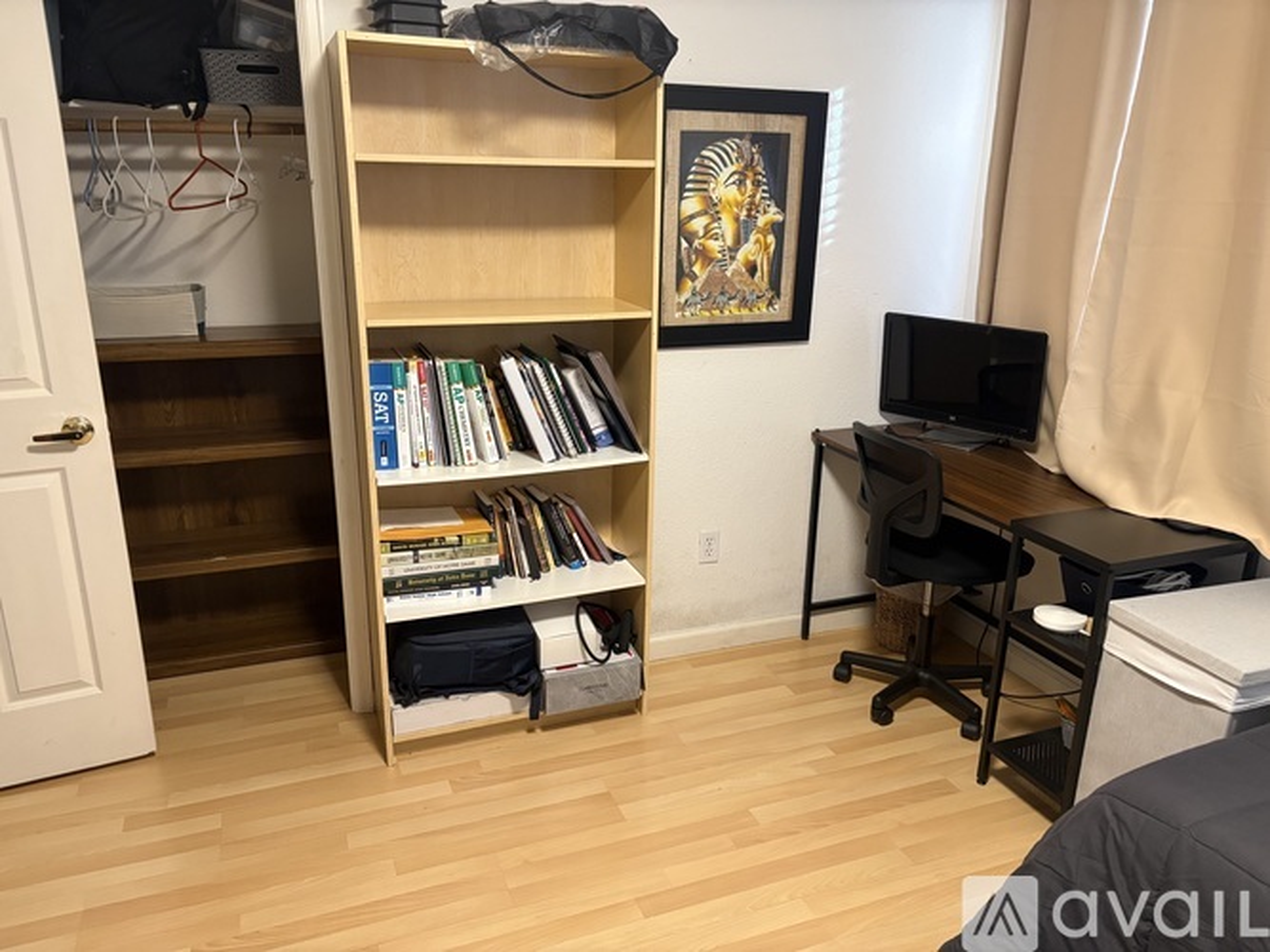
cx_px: 635
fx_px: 954
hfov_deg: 67.3
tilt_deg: -16.9
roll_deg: +0.1
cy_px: 476
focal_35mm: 26
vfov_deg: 53.0
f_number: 1.6
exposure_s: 1/60
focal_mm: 5.96
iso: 250
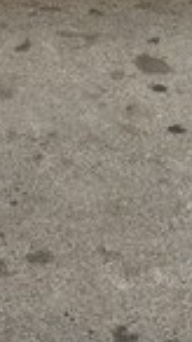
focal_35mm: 143
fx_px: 1296
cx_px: 143
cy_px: -179
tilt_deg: -21.9
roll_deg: -2.6
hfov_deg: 8.5
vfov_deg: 14.0
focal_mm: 4.15
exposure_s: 1/329
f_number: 2.2
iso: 32
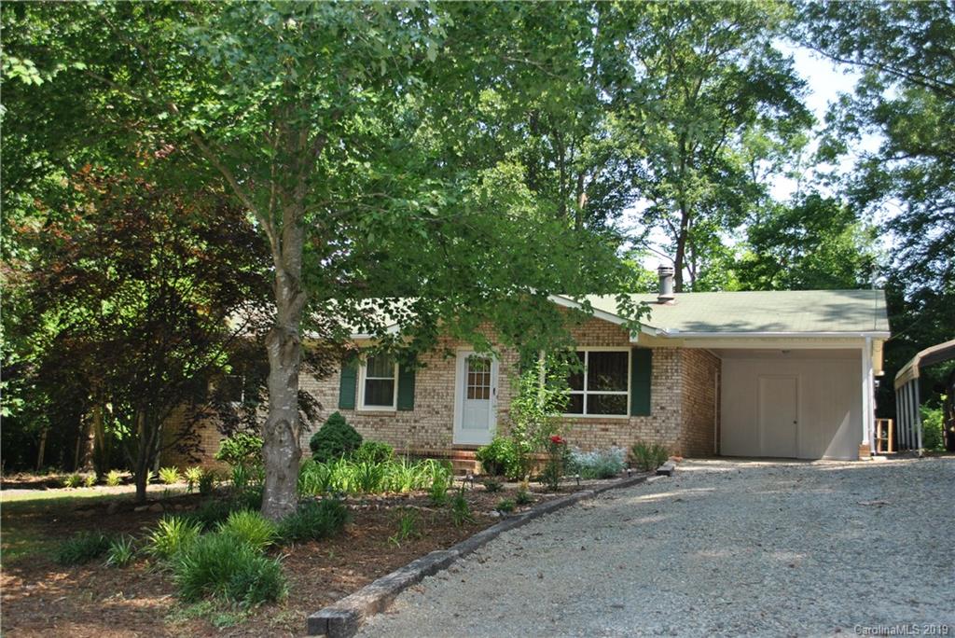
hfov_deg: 53.1
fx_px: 955
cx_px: 478
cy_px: 319
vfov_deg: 36.9
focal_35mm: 36
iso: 100
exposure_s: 1/200
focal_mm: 24
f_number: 4.2
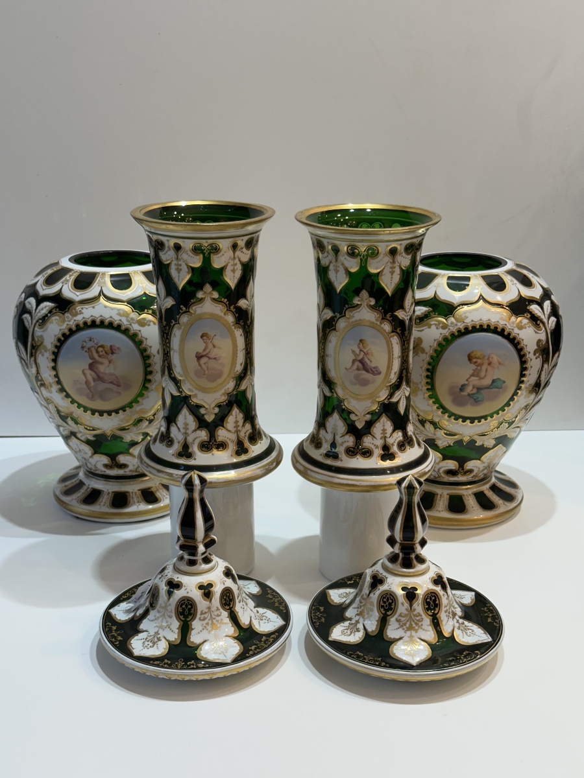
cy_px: 389
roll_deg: -0.7
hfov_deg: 30.3
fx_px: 1080
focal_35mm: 48
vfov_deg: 39.7
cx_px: 292
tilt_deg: -19.4
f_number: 1.78
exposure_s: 1/100
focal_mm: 6.86
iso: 80
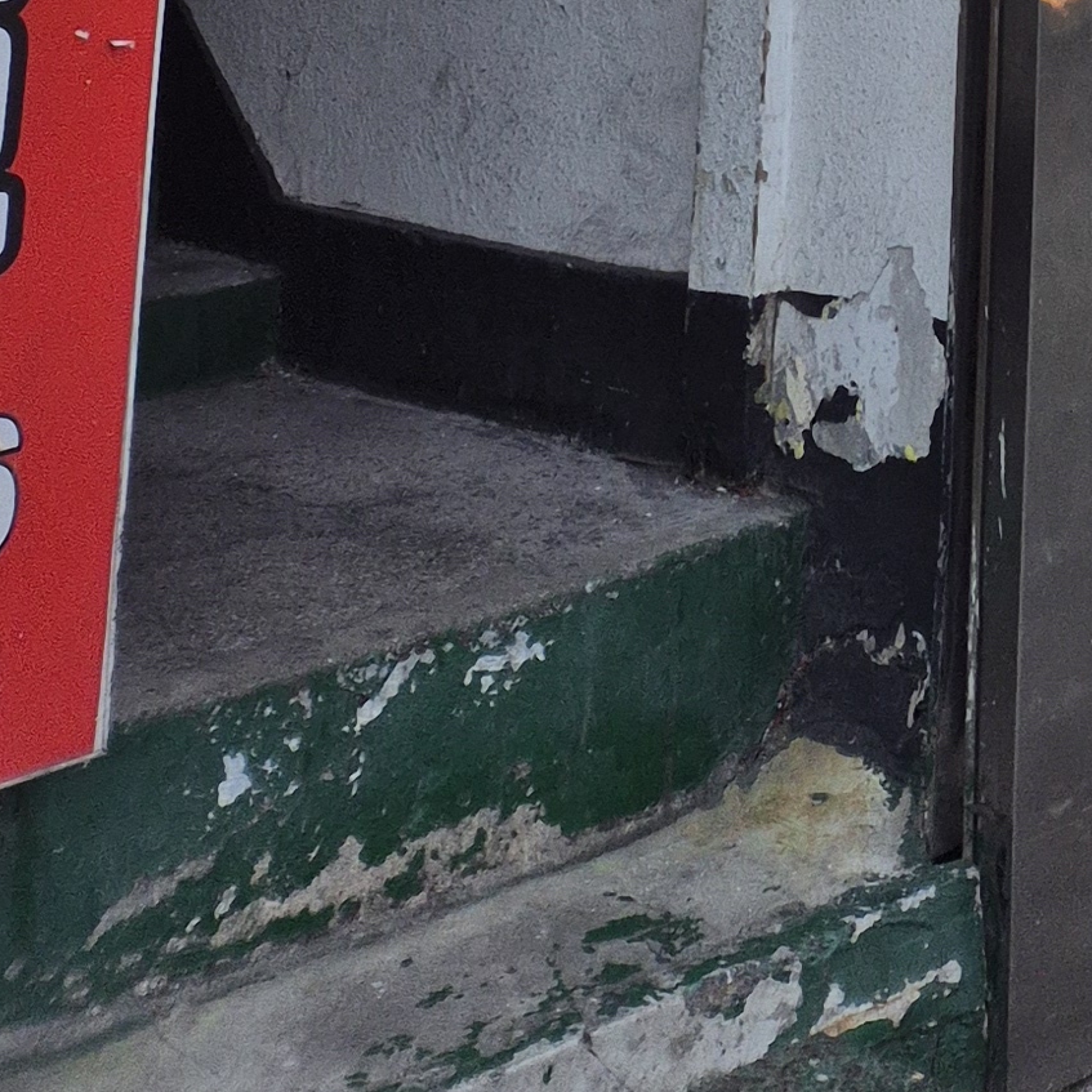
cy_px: -1412
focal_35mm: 96
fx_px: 3426
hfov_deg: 15.7
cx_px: 1902
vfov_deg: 13.8
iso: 40
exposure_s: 1/120
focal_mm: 5.4
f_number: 1.8
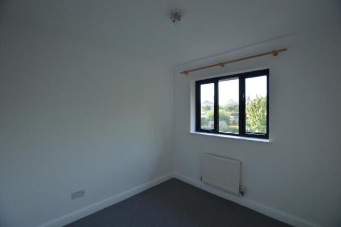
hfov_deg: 100.4
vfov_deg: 77.2
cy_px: 114
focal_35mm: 15
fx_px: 142
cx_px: 170
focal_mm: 10
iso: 100
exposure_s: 1/60
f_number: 4
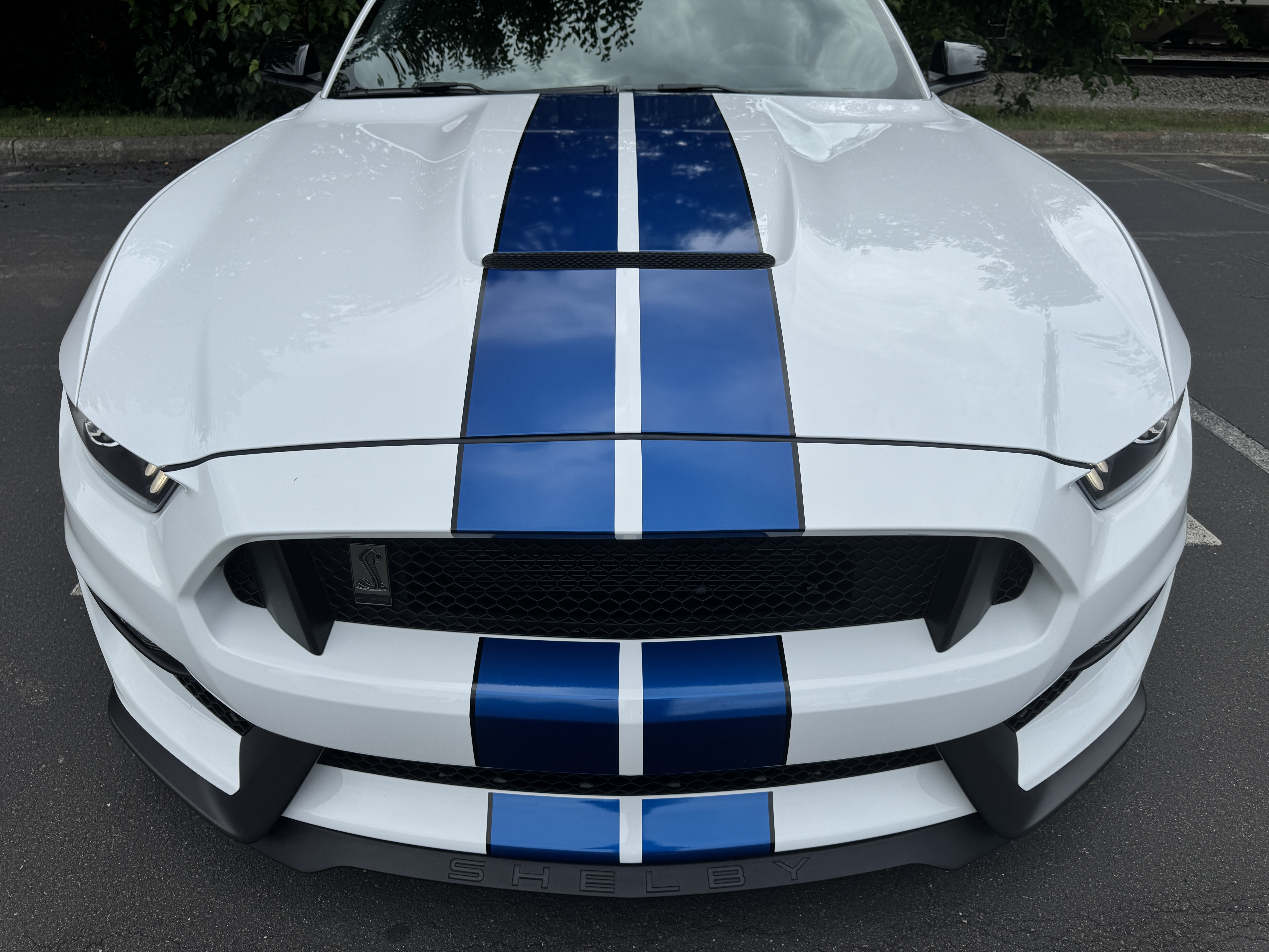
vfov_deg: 56.8
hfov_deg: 71.6
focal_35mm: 24
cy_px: 476
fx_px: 880
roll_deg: -0.8
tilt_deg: -30.8
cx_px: 634
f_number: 1.78
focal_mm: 6.76
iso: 80
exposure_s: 1/3802
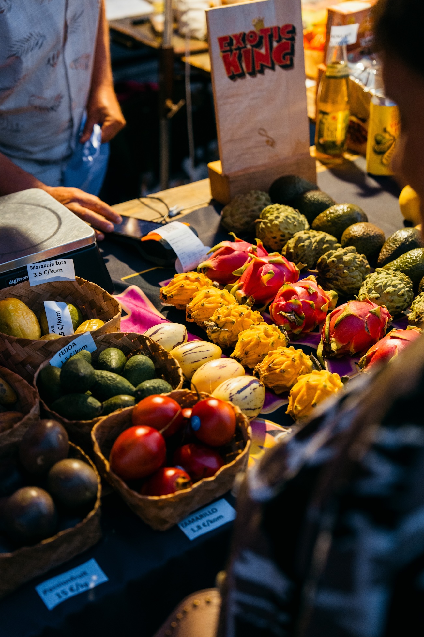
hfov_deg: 26.5
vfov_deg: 38.9
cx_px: 212
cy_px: 318
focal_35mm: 51
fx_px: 901
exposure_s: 1/160
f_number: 2.8
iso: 2000
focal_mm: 51
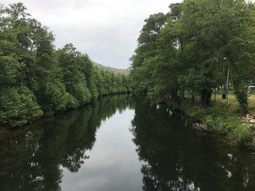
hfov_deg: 61.7
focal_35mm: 29
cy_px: 96
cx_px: 128
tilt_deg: -1.3
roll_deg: +2.1
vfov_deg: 48.2
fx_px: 214
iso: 25
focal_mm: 4.15
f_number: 2.2
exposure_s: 1/810
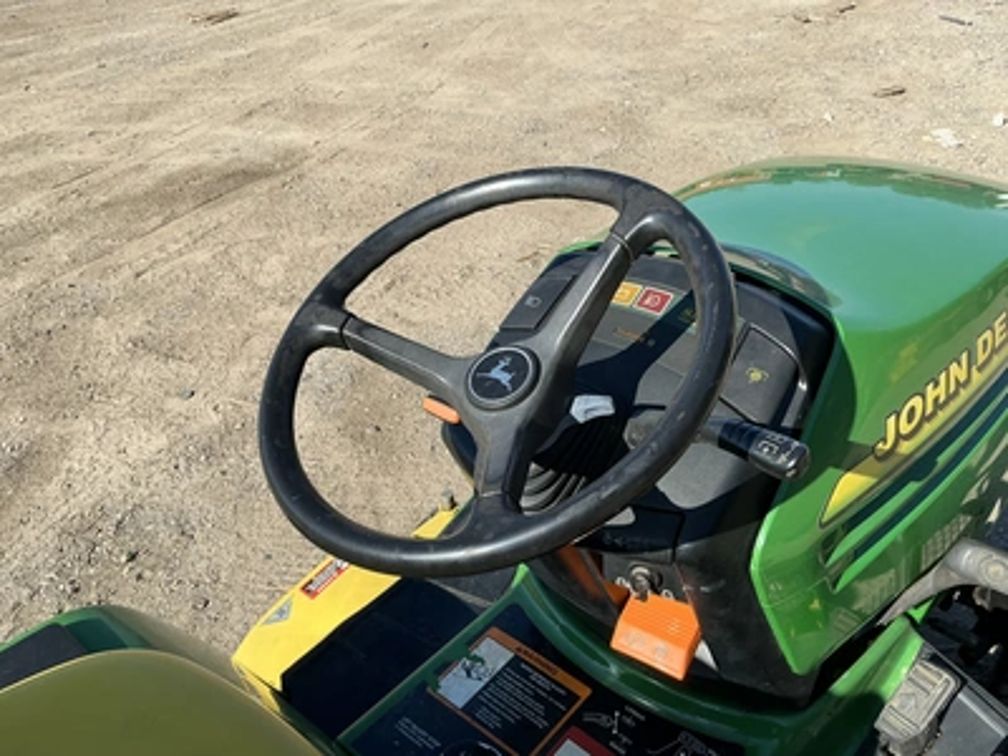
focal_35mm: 28
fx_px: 815
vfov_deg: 49.7
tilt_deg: -32.9
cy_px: 378
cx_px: 504
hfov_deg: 63.4
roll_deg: +2.5
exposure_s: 1/1311
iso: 25
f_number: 1.8
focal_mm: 3
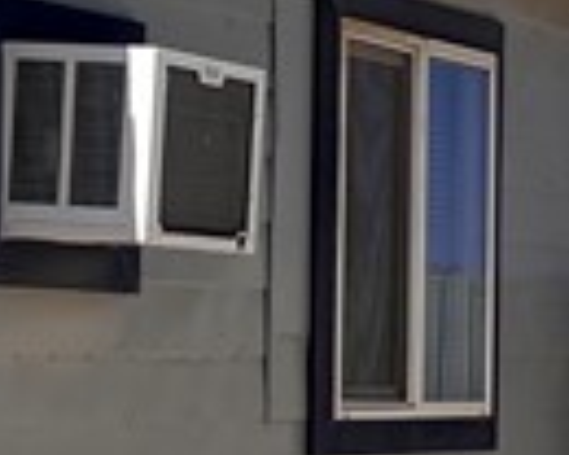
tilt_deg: -2.0
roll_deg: -0.5
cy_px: 332
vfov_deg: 7.7
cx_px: 674
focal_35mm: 200
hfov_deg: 9.5
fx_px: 3368
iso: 50
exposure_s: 1/8696
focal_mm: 5.7
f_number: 1.5
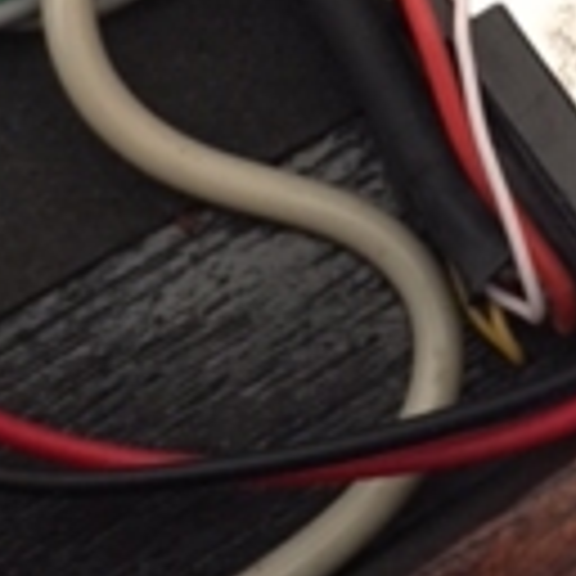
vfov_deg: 18.7
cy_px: -22
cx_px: 454
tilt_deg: -70.4
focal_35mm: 90
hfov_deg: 19.1
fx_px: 1694
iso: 250
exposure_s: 1/15
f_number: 2.2
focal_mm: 4.15
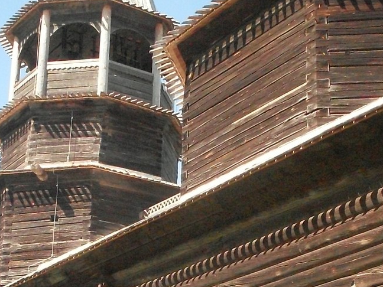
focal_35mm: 84
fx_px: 929
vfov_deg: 17.1
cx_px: 243
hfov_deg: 23.2
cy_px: 304
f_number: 8.4
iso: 400
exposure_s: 1/350
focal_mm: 6.3
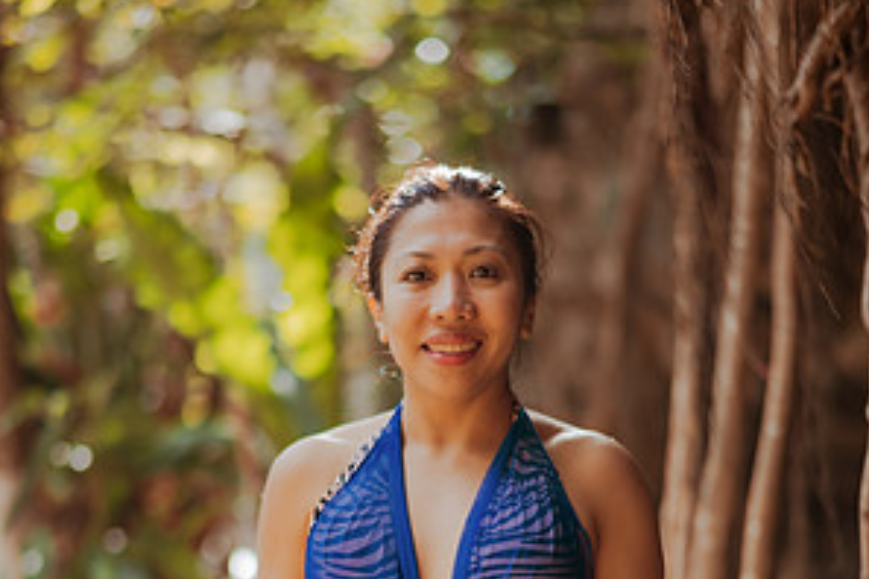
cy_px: 594
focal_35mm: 88
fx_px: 2124
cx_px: 433
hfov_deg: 23.1
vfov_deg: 15.2
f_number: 1.4
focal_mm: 58
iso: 250
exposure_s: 1/800
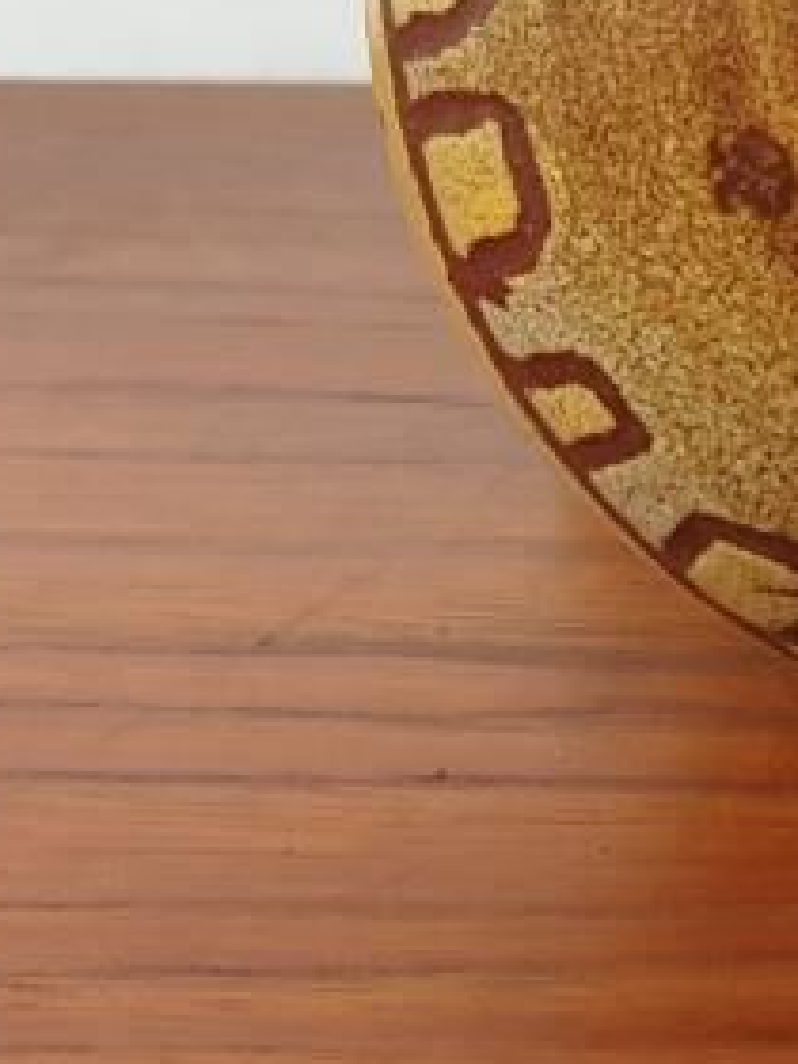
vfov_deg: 20.3
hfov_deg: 14.9
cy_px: 160
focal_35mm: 95
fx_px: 2920
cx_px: 1041
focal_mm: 4.3
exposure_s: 1/50
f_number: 1.5
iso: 320
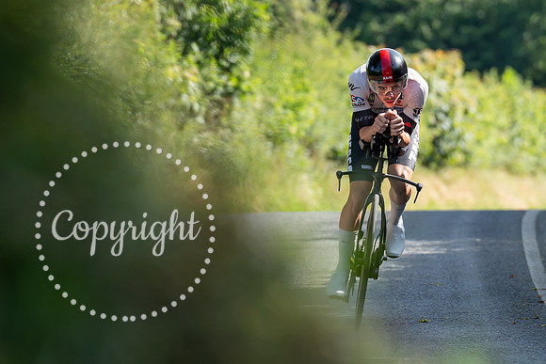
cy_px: 185
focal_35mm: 470
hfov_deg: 4.4
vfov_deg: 2.9
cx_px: 378
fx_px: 7136
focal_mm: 200
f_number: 3.5
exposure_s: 1/1000
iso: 400
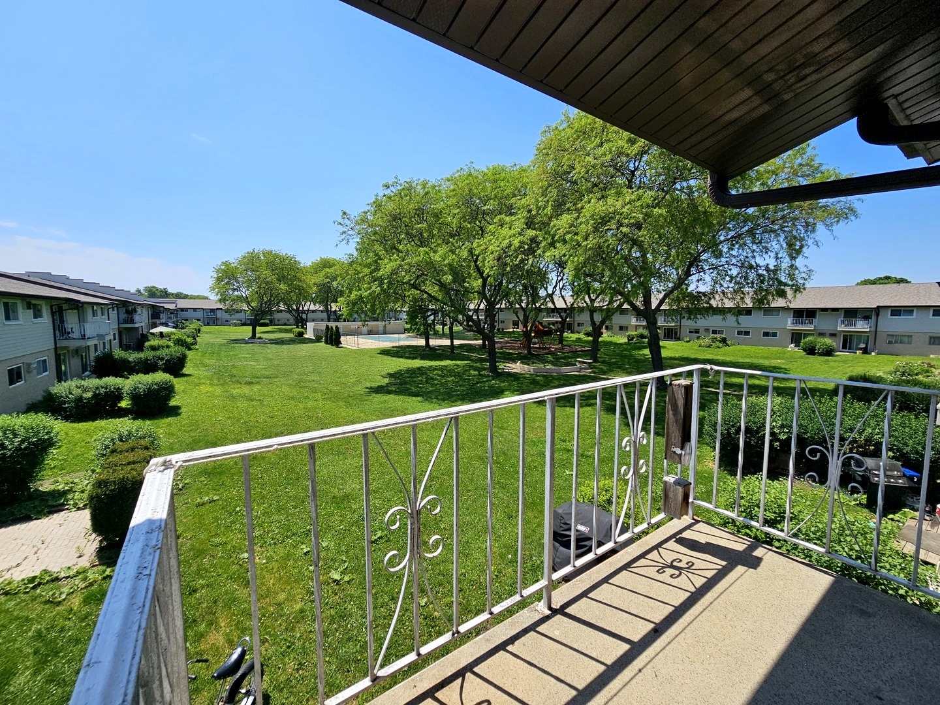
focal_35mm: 13
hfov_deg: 106.2
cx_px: 470
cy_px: 352
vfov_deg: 89.9
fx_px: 353
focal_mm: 2.2
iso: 50
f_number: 2.2
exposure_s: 1/2579
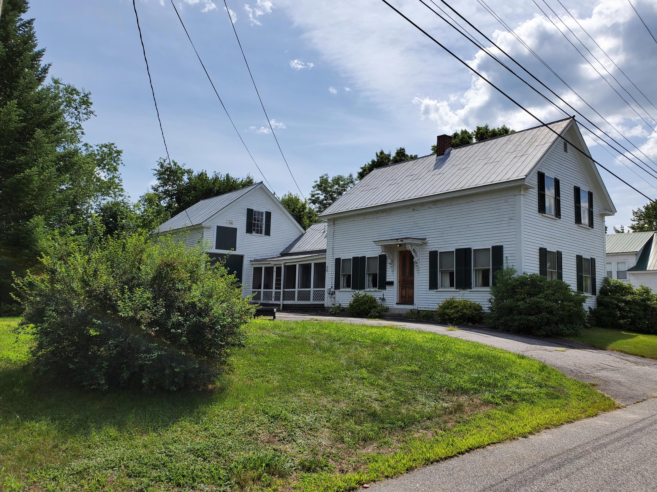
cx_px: 328
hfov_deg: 67.3
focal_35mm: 26
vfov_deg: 53.1
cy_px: 246
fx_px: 493
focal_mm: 4.3
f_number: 2.4
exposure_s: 1/2734
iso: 50
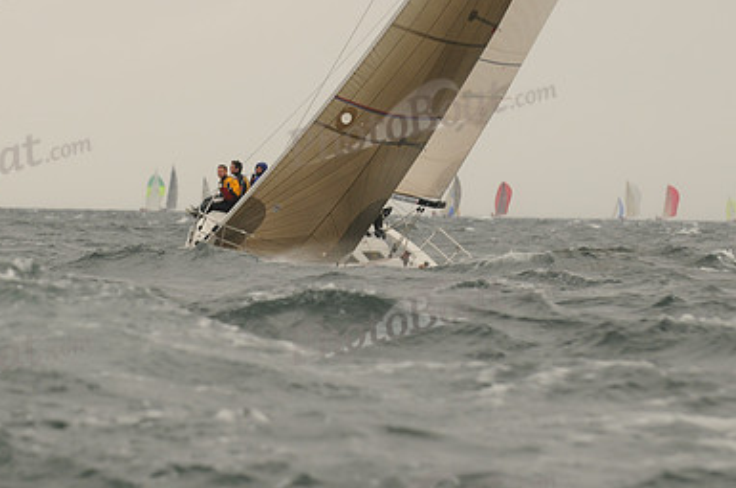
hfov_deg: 5.7
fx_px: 7386
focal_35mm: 362
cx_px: 189
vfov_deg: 3.8
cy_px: 244
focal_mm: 160
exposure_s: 1/1000
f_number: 4.5
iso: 200
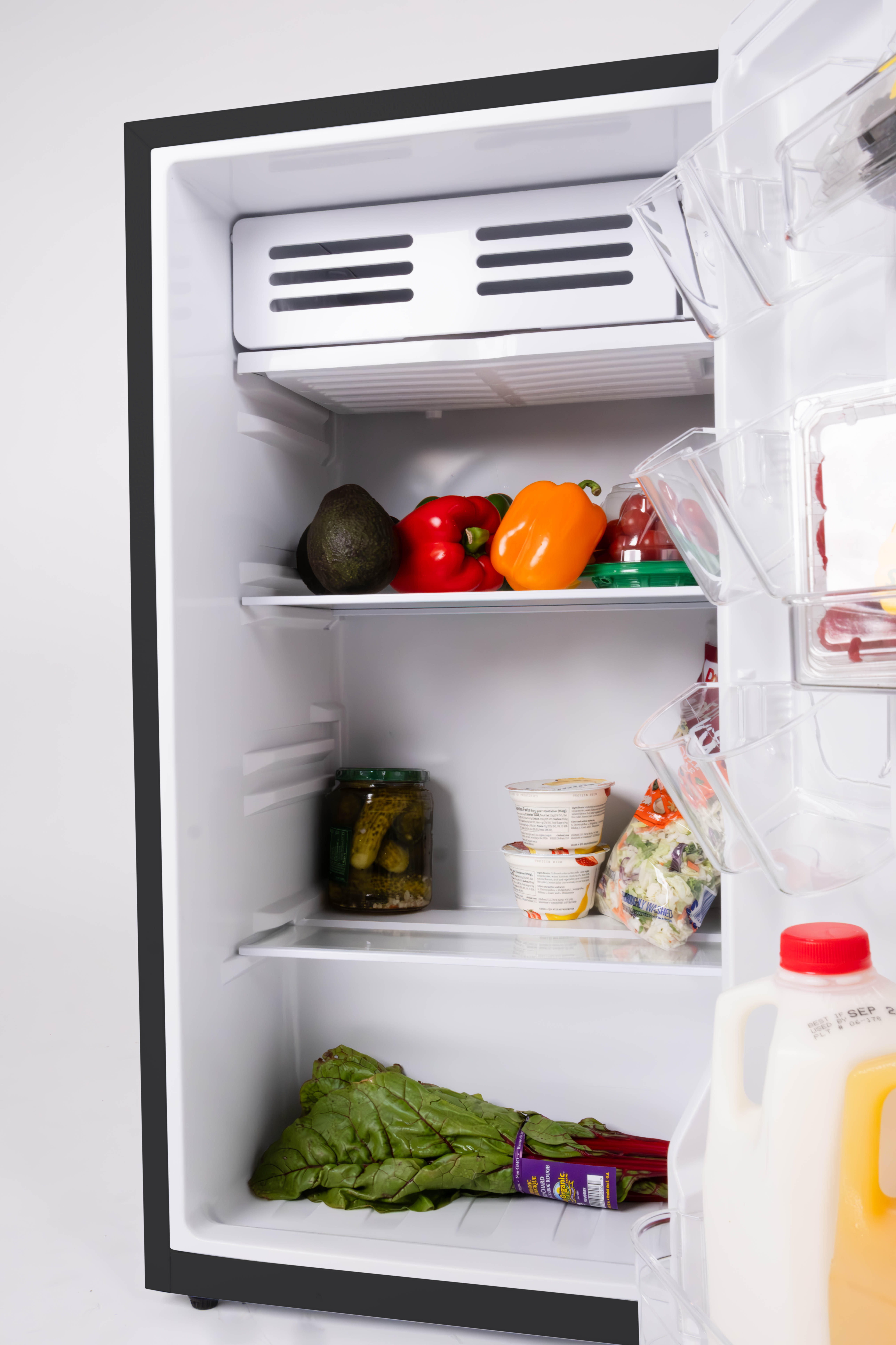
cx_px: 448
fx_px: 1307
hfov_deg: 37.9
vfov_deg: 54.4
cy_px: 672
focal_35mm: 35
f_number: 16
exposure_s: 1/60
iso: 3200
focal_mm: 23.3
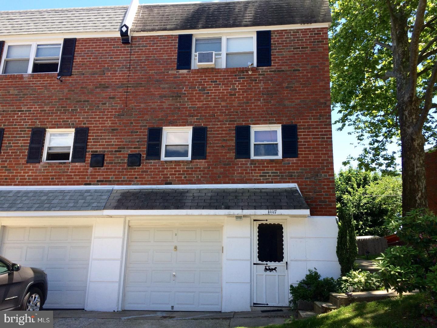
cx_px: 218
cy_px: 164
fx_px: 366
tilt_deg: +12.6
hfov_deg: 61.7
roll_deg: -1.9
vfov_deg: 48.2
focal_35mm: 29
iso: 32
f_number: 2.2
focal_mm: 4.15
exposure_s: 1/513
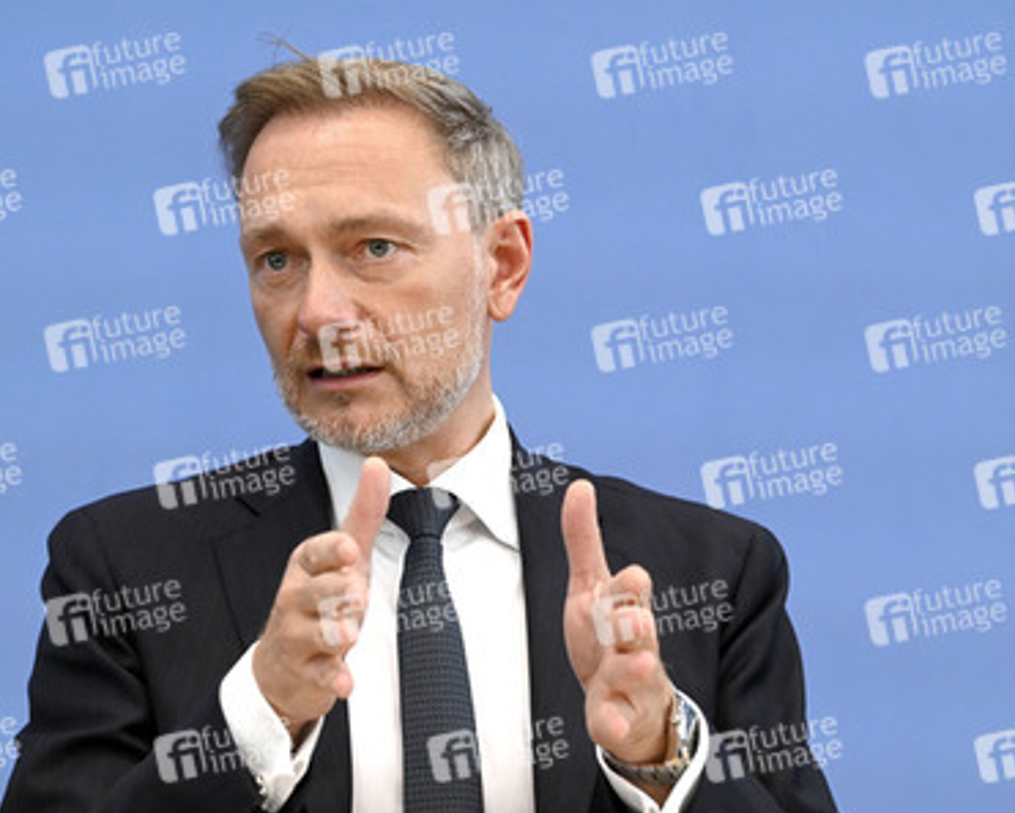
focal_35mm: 139
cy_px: 408
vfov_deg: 11.1
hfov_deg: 13.9
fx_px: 4177
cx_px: 425
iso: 3200
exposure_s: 1/640
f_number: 5.6
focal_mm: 122
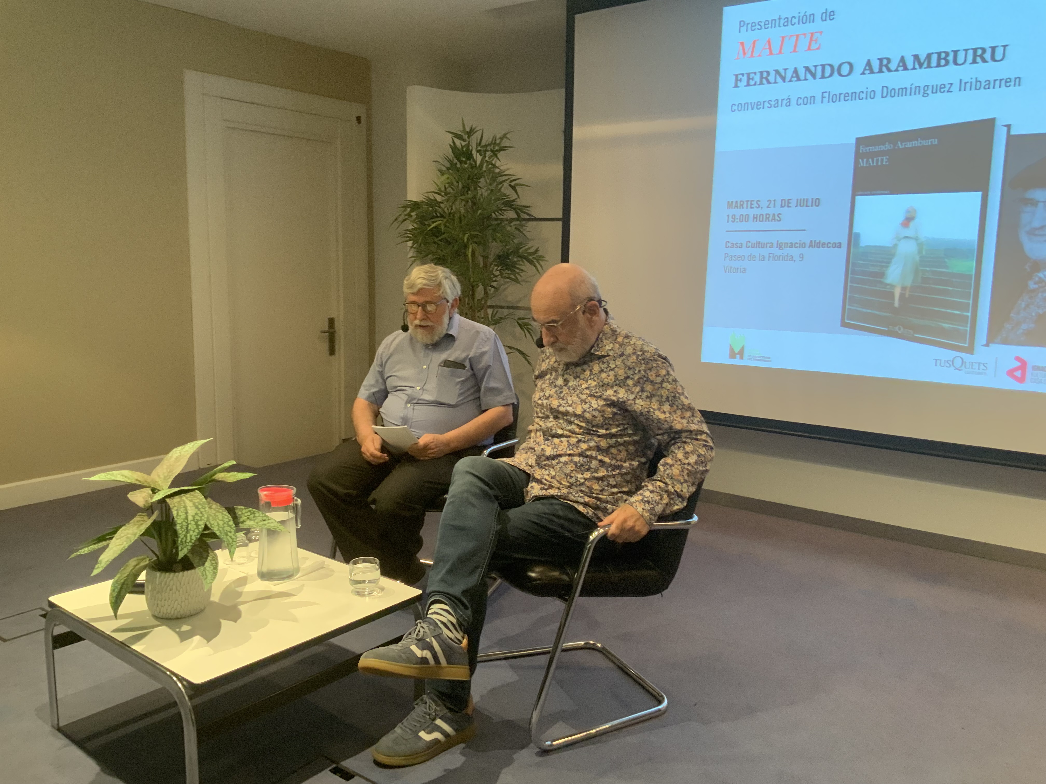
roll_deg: -0.8
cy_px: 392
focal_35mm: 29
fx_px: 876
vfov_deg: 48.2
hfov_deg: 61.7
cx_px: 523
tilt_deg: -9.5
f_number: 1.8
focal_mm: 3
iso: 160
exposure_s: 1/50
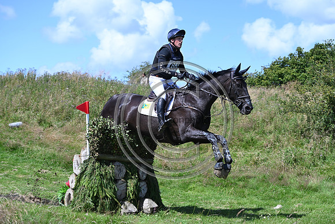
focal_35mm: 70
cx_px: 168
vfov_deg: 19.5
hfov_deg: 28.8
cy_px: 112
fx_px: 652
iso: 220
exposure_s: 1/1250
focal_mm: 70
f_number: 4.5
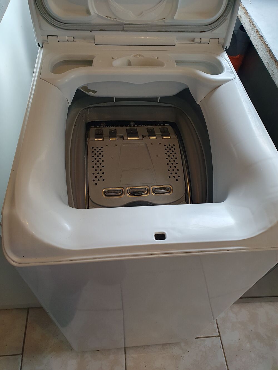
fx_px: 278
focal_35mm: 26
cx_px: 139
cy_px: 185
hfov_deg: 53.1
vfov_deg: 67.3
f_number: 2.4
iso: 200
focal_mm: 4.32
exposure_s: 1/100
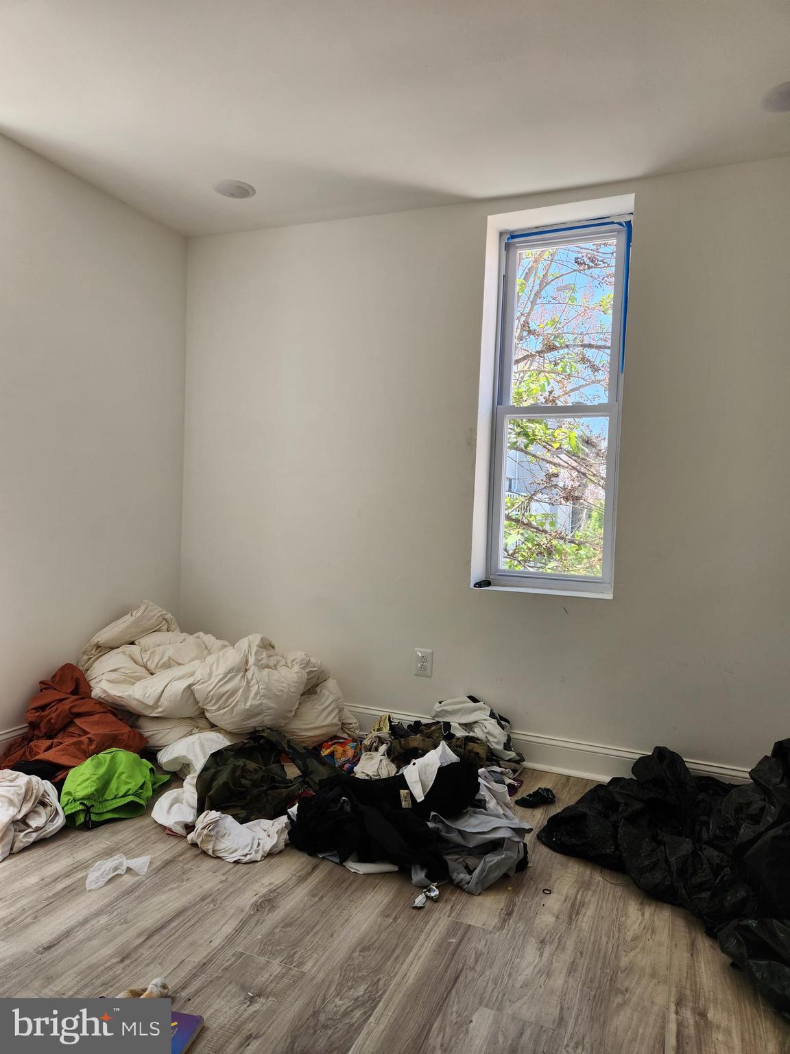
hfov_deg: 58.9
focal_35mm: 23
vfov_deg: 73.9
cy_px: 527
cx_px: 395
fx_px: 700
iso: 40
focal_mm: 5.4
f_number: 1.8
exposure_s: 1/180
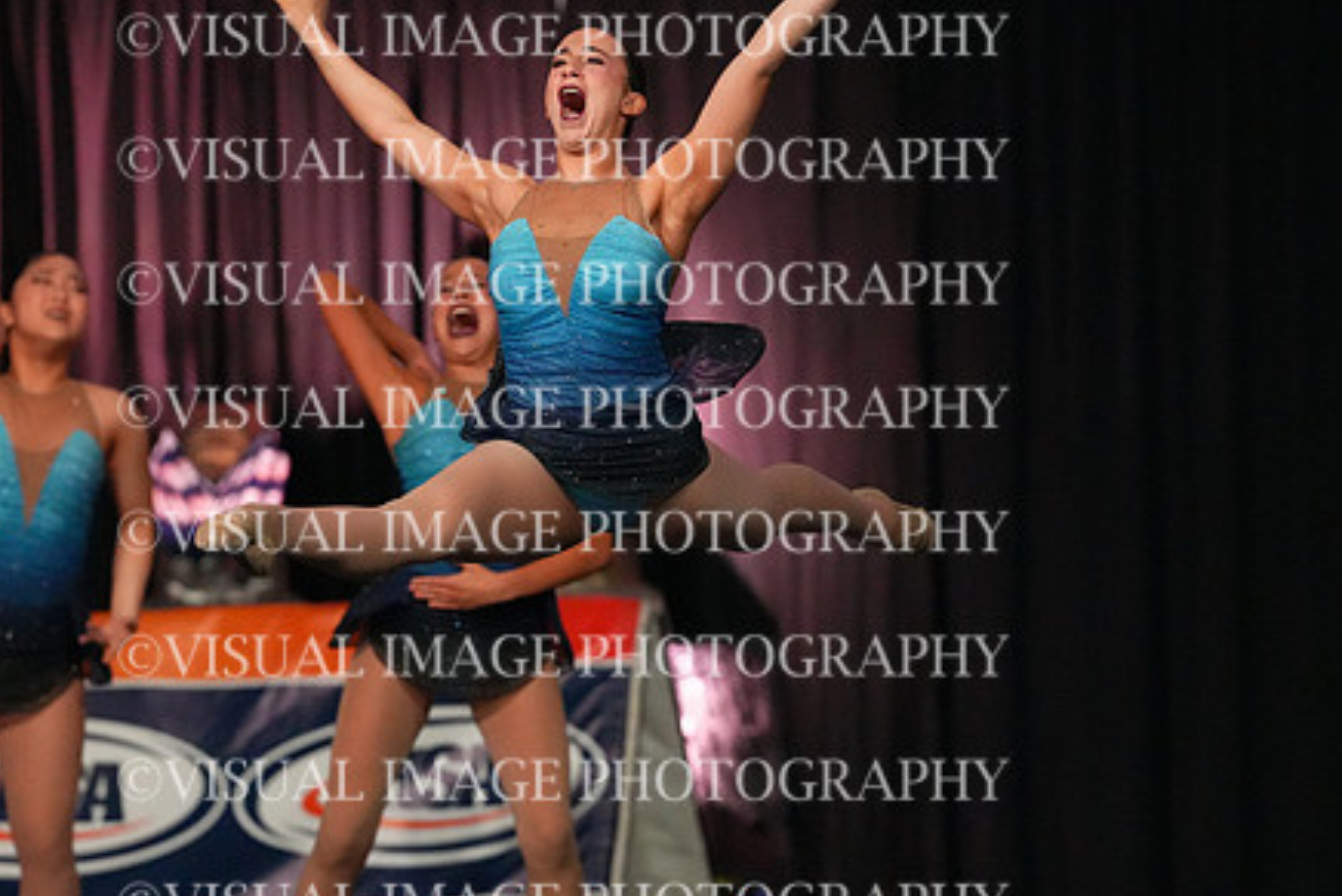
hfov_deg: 5.2
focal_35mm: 399
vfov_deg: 3.4
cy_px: 470
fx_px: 14878
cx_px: 563
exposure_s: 1/1250
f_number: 3.5
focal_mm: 300
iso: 16000
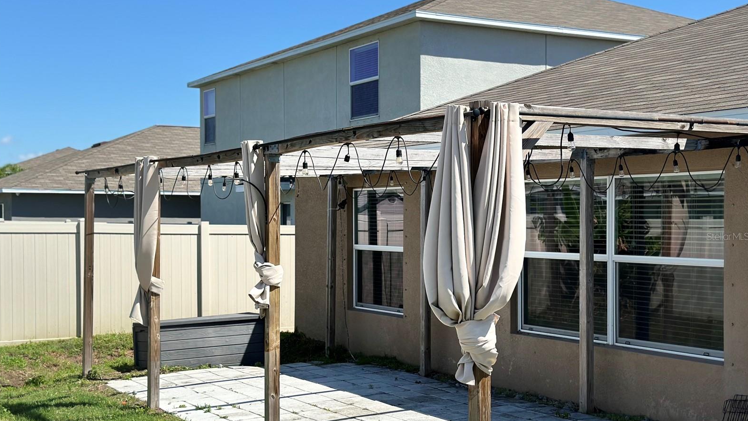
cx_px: 372
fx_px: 1051
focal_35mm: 53
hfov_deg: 39.2
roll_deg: -0.8
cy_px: 236
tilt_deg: +0.5
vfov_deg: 22.6
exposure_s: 1/5556
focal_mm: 6.86
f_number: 1.78
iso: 80
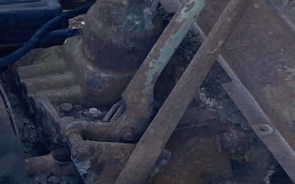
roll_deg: -3.8
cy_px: 73
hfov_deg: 13.0
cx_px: -44
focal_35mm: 158
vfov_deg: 8.3
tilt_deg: -36.0
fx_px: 1270
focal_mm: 4.25
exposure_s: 1/121
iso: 32
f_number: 1.8
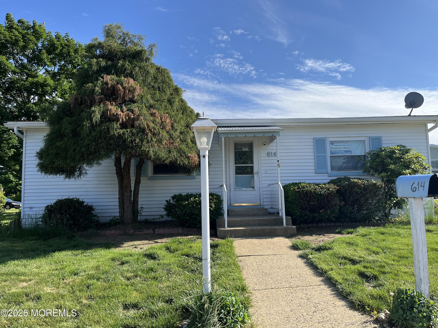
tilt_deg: +4.8
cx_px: 219
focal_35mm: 26
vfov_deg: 53.1
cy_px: 164
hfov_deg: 67.3
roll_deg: +1.4
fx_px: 329
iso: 50
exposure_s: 1/2688
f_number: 1.6
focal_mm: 5.1
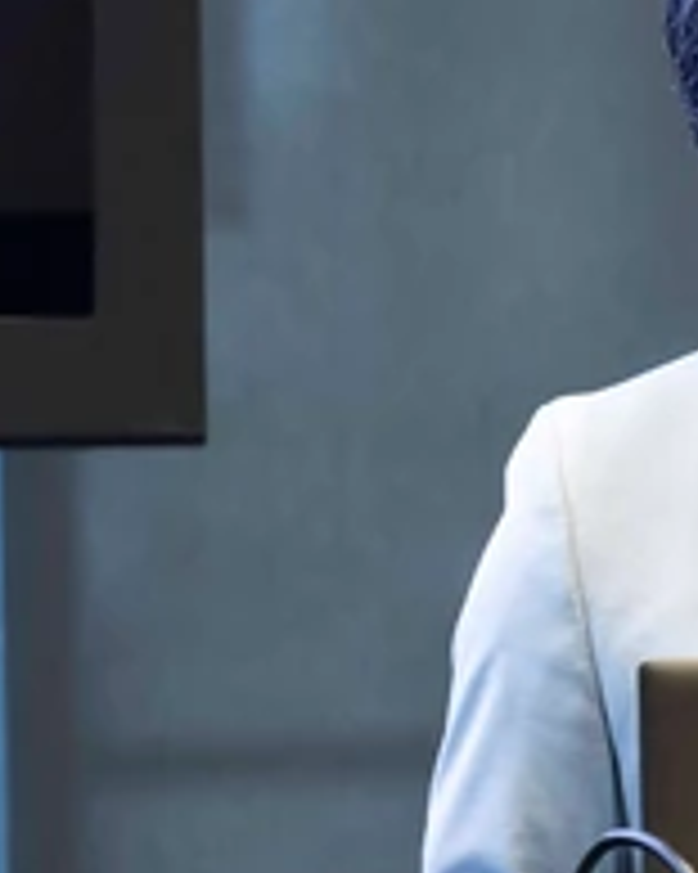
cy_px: 724
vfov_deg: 2.4
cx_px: 1097
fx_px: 20649
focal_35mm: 799
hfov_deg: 1.9
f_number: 3.2
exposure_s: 1/125
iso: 1600
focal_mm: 200
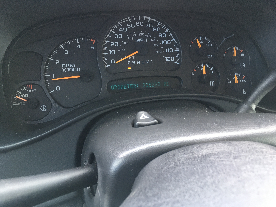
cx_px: 138
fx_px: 231
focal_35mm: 29
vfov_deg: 48.2
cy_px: 104
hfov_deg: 61.7
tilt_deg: -26.4
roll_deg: -3.7
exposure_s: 1/30
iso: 64
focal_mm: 4.15
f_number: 2.2
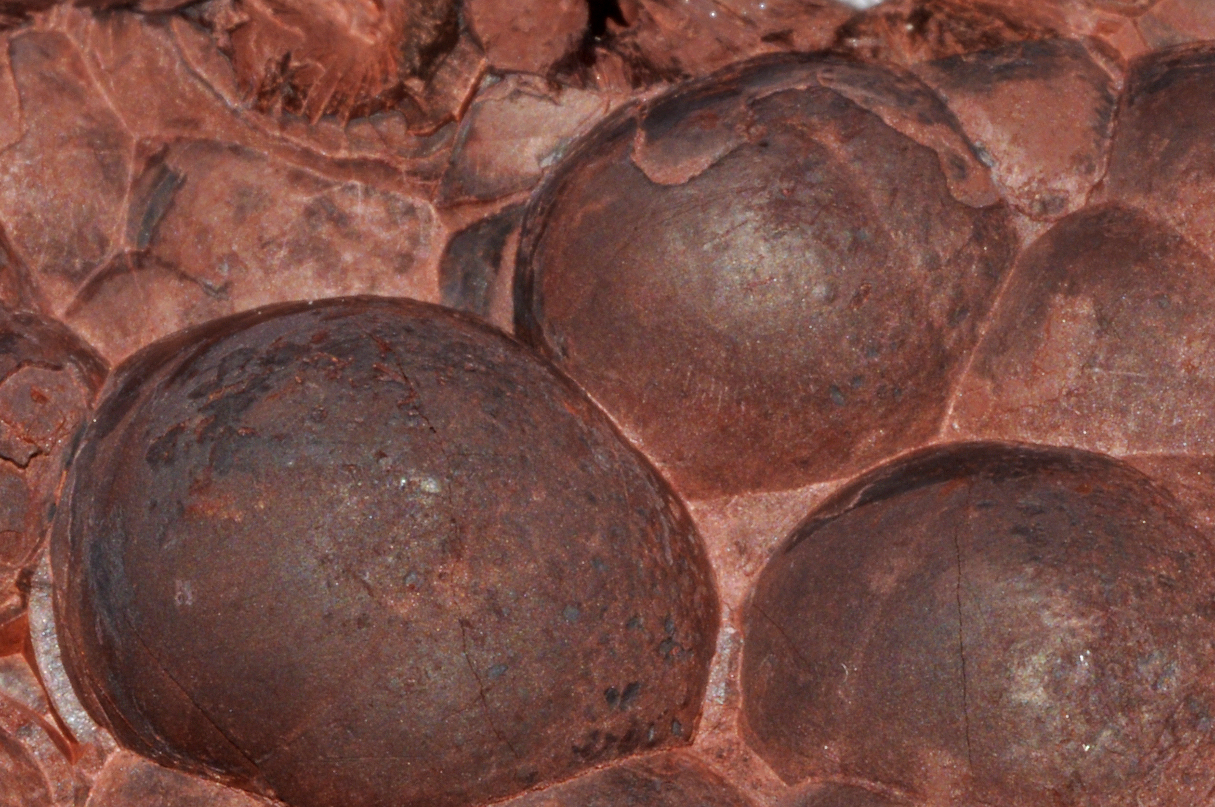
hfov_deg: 13.4
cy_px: 575
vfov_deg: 8.9
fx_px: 5157
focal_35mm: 153
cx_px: 438
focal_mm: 60
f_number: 45
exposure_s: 1/60
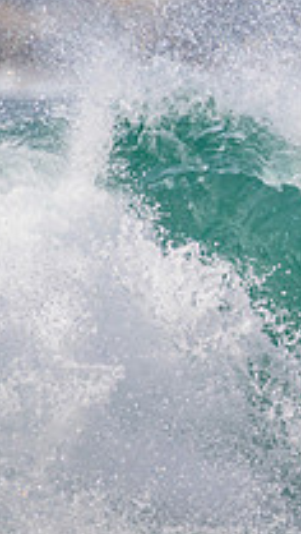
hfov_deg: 0.5
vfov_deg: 0.9
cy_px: 157
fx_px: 32840
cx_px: 666
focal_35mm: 2321
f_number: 11
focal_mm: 800
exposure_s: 1/1600
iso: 900
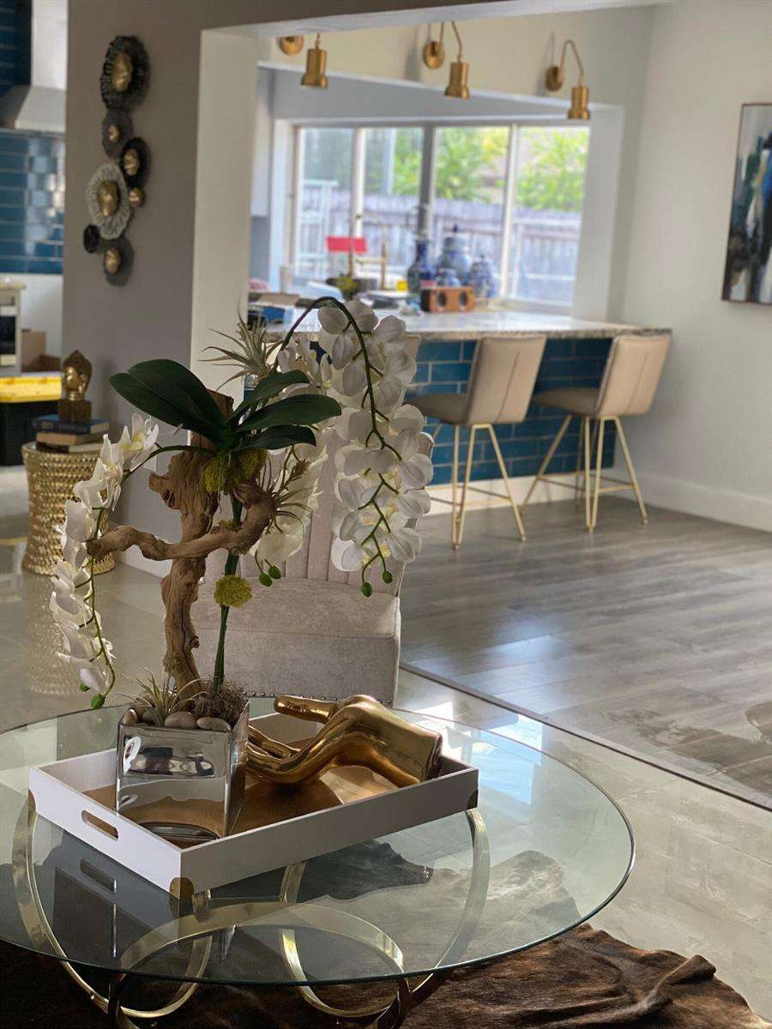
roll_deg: -3.3
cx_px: 386
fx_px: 1546
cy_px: 514
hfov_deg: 28.0
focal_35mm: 52
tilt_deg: -10.1
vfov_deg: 36.8
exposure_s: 1/122
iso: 200
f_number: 2
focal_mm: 6
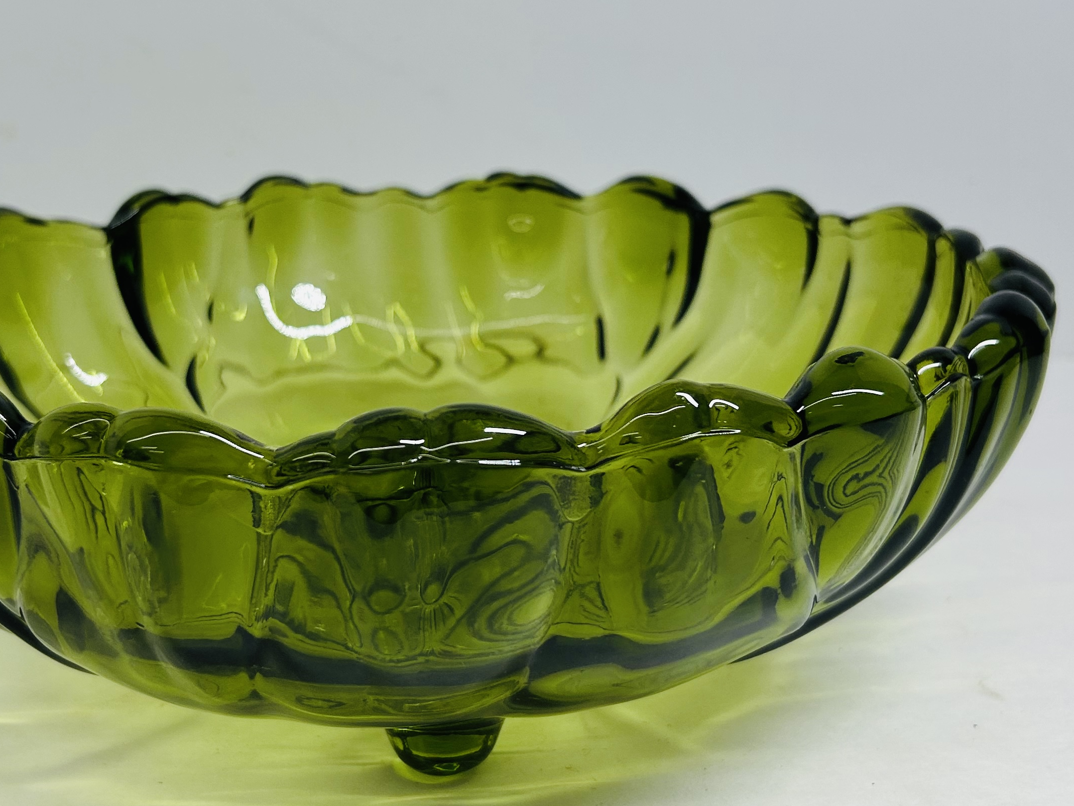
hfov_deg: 38.7
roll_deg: +2.1
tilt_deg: -16.3
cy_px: 361
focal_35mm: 49
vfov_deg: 29.7
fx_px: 1521
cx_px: 421
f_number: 1.5
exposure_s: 1/359
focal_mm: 5.7
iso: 50
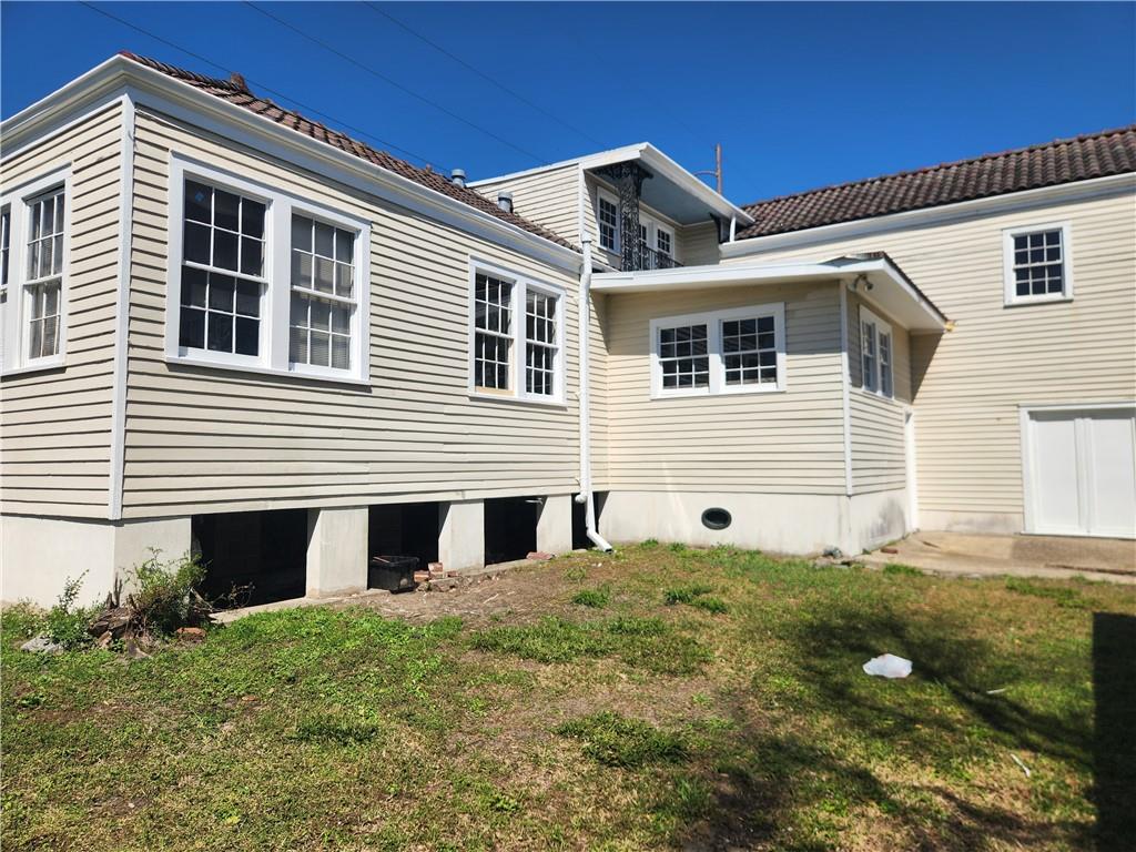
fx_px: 755
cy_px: 426
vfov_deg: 58.9
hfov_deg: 73.9
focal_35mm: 23
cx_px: 568
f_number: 1.8
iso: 20
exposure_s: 1/3194
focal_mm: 5.4
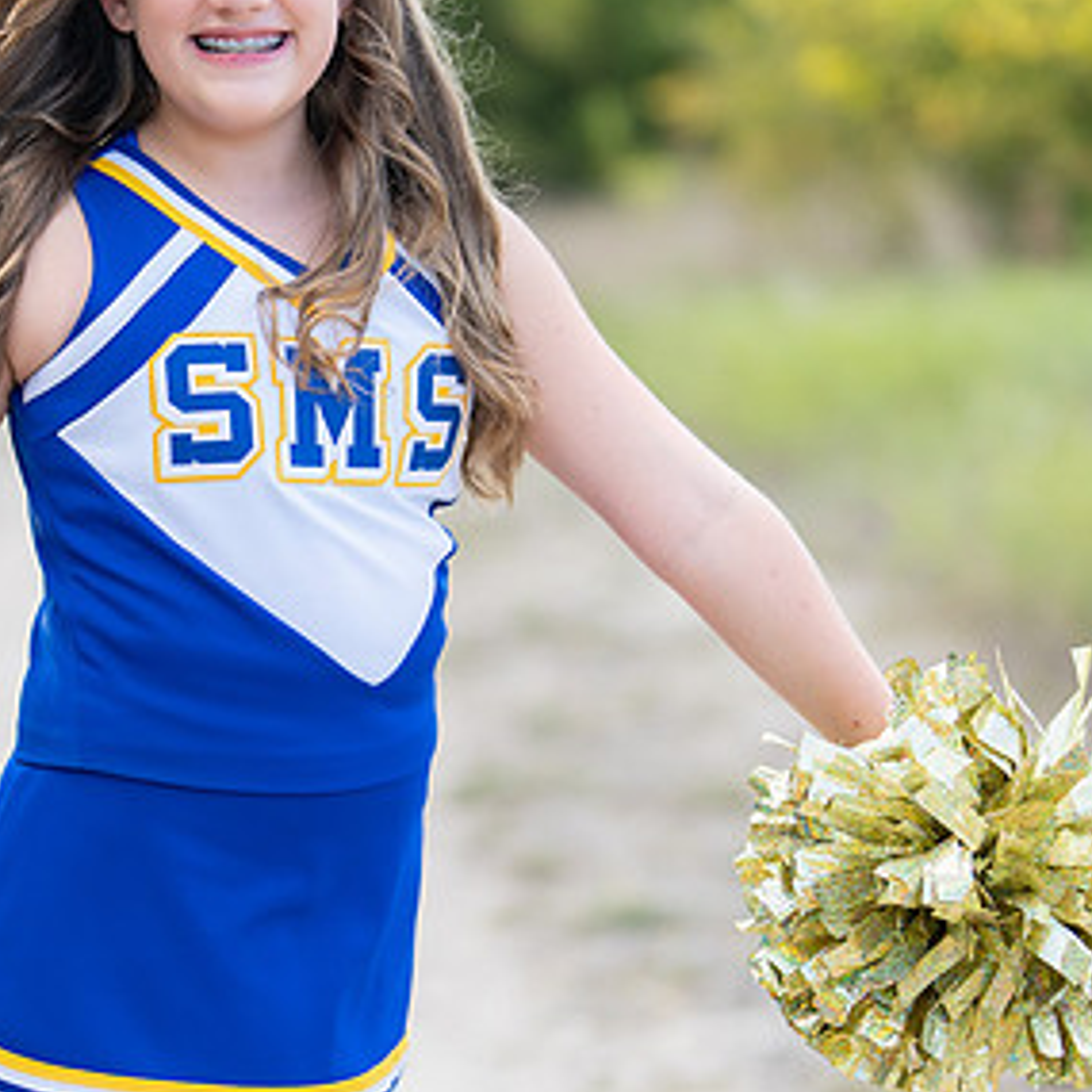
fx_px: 4747
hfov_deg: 13.1
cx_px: 251
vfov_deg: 13.1
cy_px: 621
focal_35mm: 133
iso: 100
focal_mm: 50
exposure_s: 1/1000
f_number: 1.2
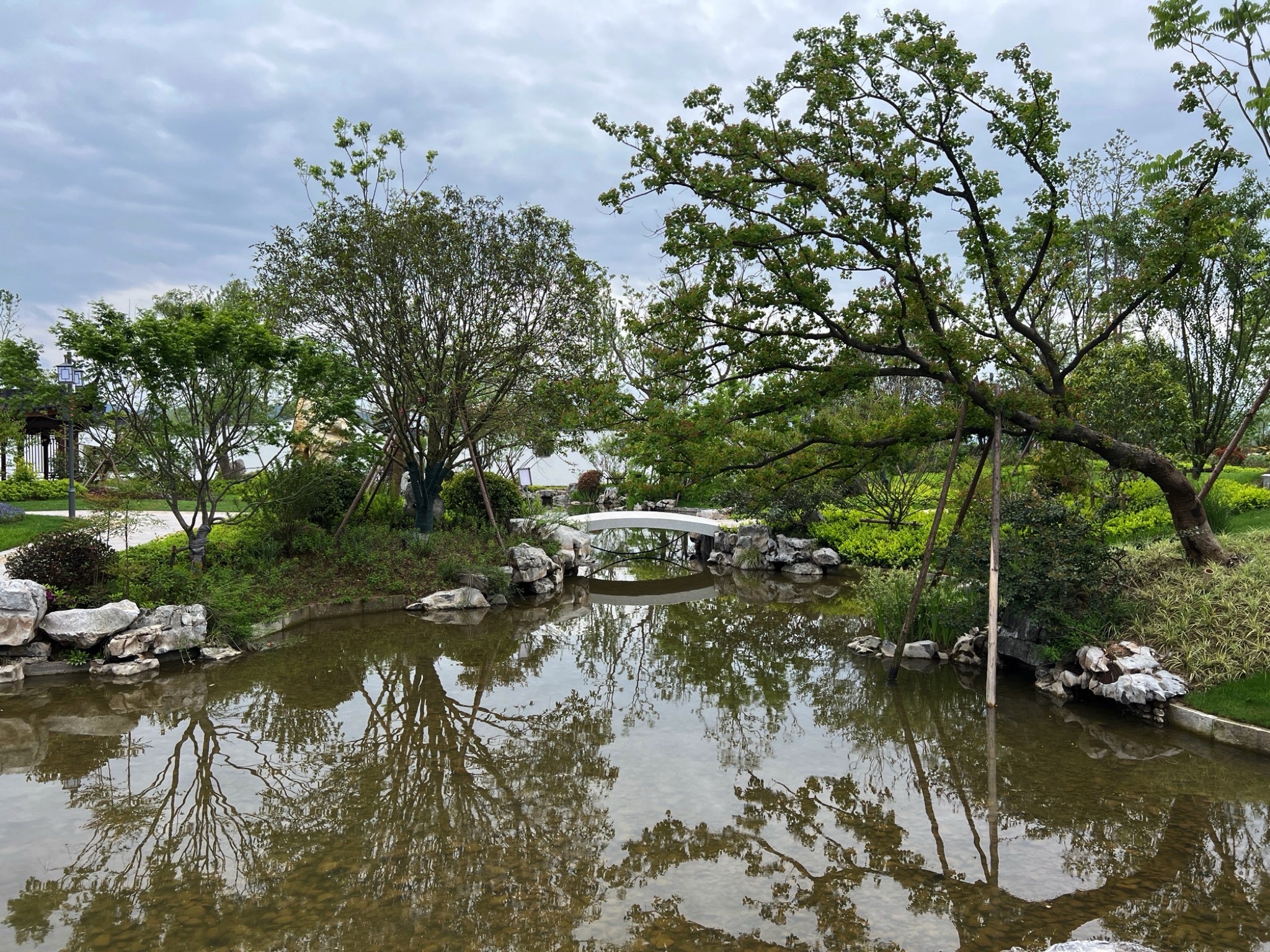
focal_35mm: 26
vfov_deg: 53.1
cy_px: 476
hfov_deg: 67.3
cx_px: 635
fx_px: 954
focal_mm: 5.7
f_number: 1.5
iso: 50
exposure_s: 1/2353
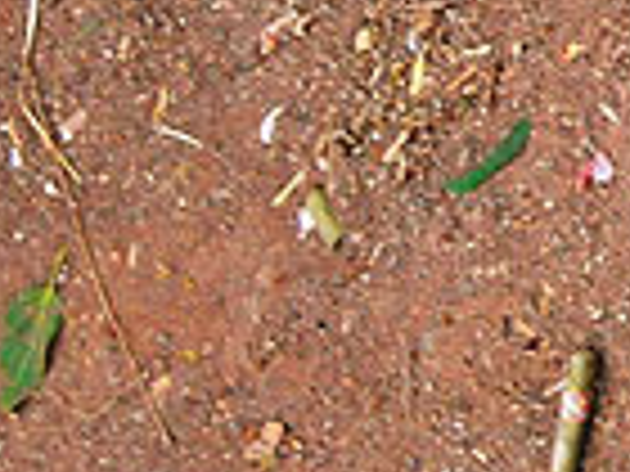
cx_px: 986
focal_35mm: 232
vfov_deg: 6.4
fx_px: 4222
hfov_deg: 8.3
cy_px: -148
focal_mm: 14.9
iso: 50
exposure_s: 1/69
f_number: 3.7
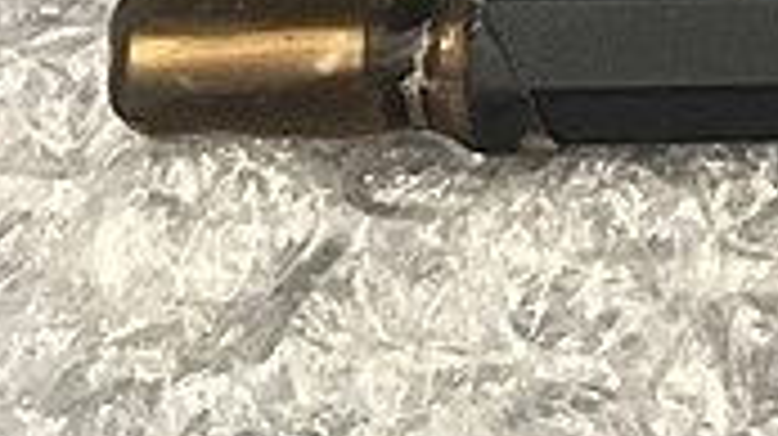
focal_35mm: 113
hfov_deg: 17.6
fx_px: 2329
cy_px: -288
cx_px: 1057
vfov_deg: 10.2
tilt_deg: -79.3
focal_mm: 3.99
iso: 32
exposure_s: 1/33
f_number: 1.8
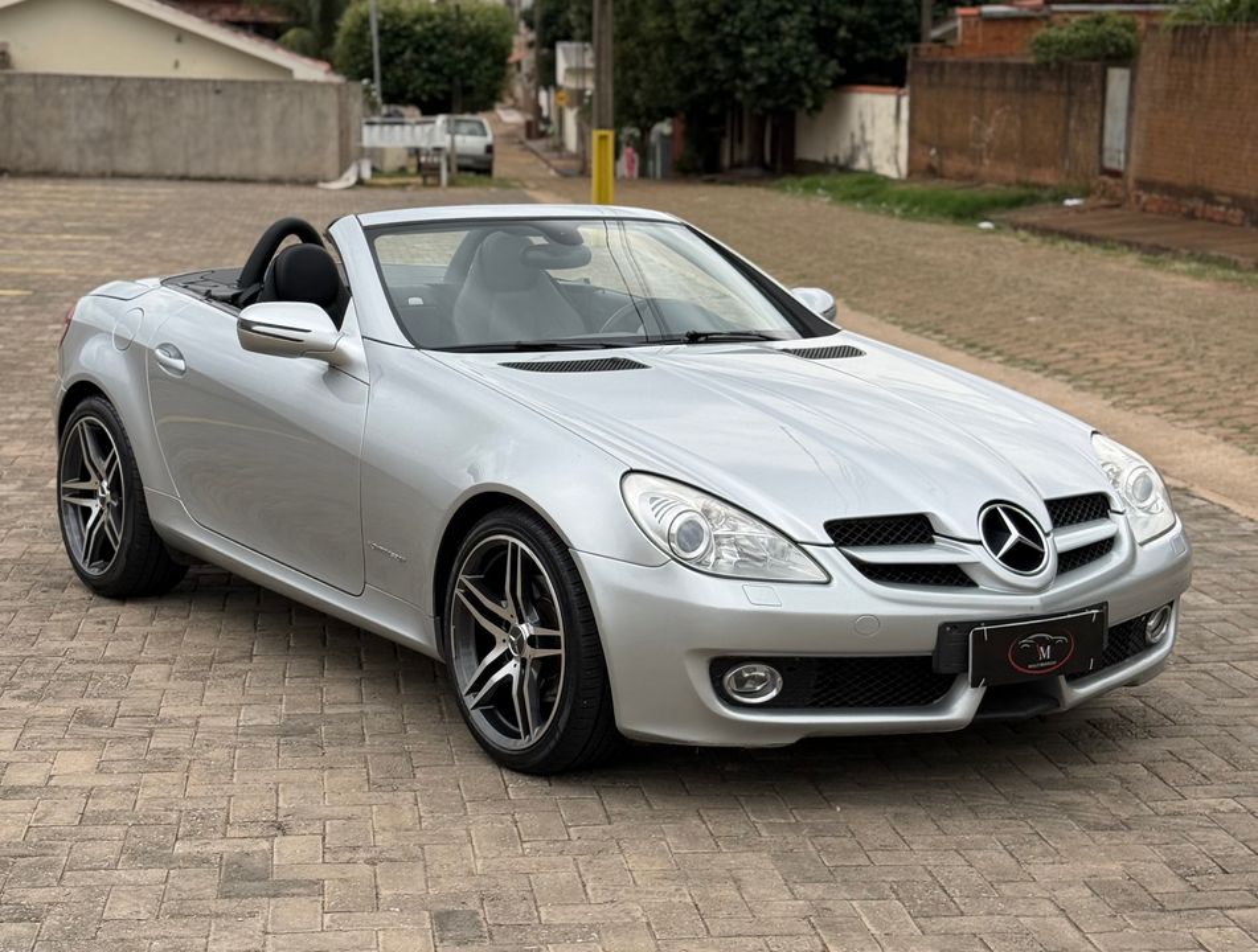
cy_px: 476
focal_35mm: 48
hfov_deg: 39.5
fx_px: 1750
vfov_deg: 30.4
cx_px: 629
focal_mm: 6.76
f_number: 1.78
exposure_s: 1/828
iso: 64
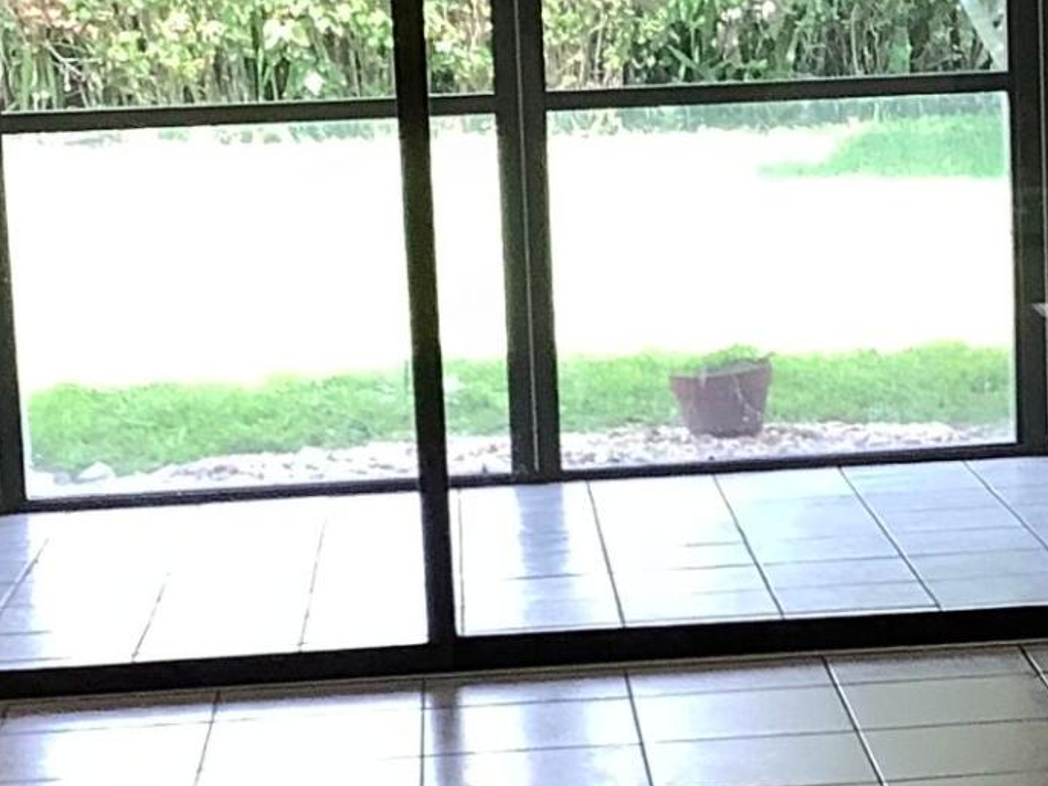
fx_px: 3935
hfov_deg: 14.9
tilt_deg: -9.1
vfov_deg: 11.4
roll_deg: +1.6
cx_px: 1057
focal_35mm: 130
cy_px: 461
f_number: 2.4
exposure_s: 1/120
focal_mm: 3.3
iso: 80
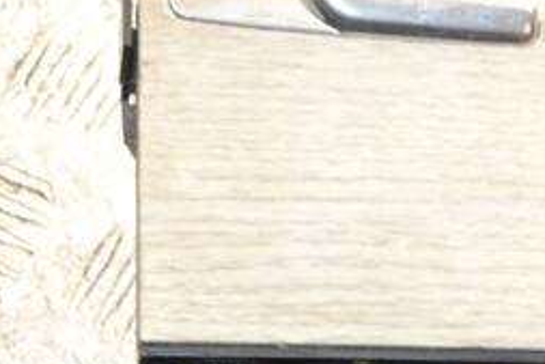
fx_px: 2426
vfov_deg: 8.5
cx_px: 539
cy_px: 375
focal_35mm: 160
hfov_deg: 12.7
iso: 800
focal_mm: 45
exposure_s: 1/80
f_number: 5.6
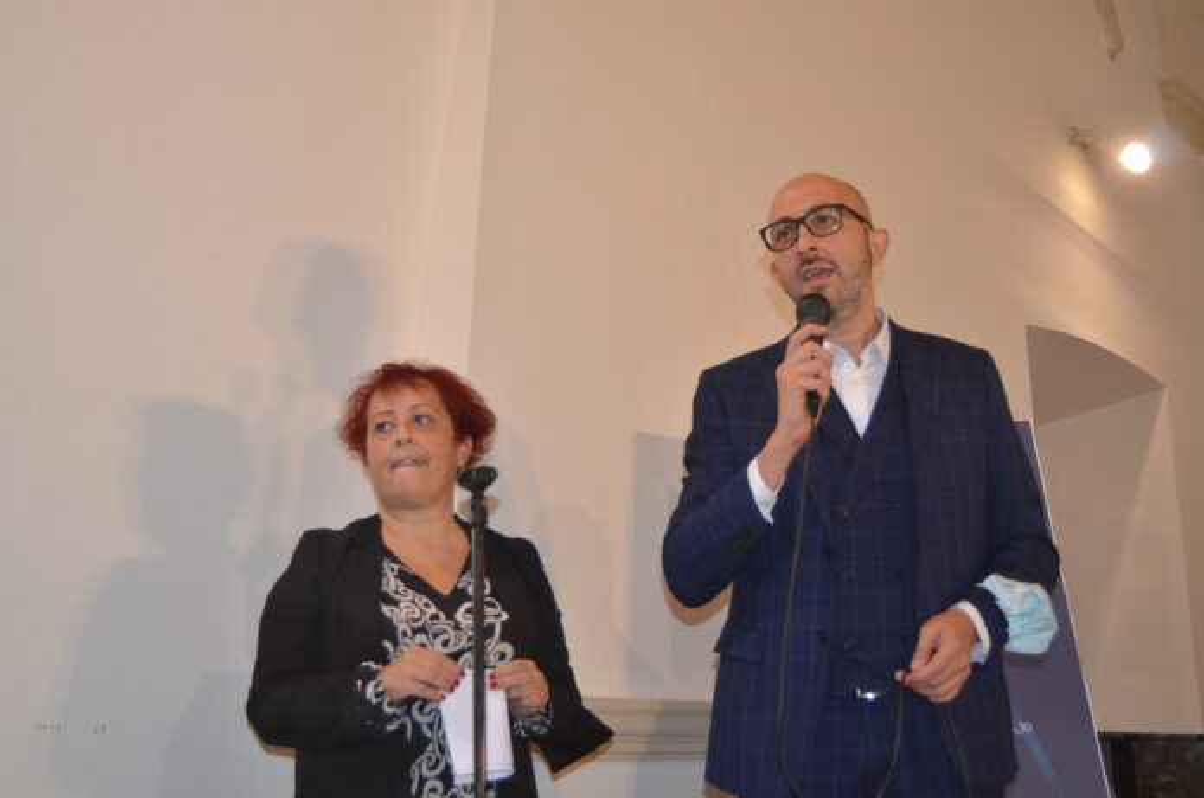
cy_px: 399
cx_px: 602
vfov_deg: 28.8
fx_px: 1552
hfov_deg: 42.4
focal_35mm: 46
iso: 500
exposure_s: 1/60
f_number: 4.2
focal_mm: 31
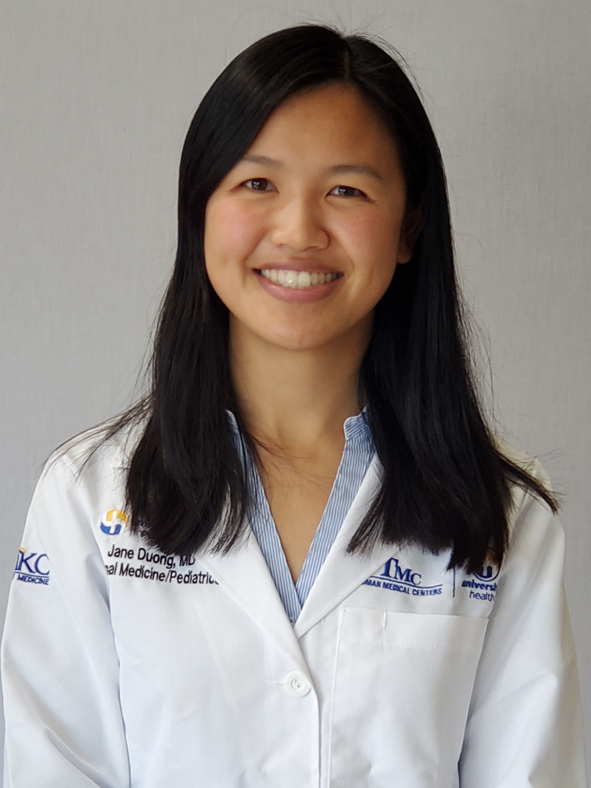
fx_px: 1184
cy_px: 394
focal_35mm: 52
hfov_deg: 28.0
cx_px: 296
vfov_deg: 36.8
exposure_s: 1/30
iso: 160
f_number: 2.4
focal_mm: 6
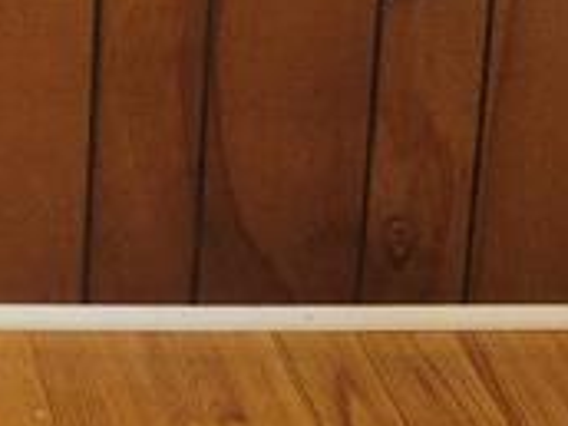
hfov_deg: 13.1
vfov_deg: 9.3
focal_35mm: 137
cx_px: -426
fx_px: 2248
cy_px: -703
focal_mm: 5.4
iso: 400
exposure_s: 1/120
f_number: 1.8
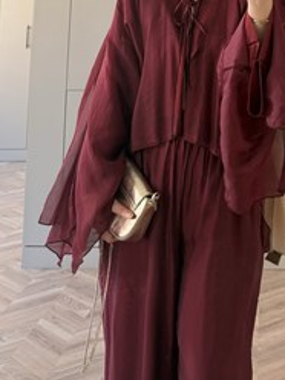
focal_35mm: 40
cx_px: 188
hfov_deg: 35.6
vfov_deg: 45.2
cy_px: 96
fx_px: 439
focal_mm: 6.76
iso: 125
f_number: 1.78
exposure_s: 1/121
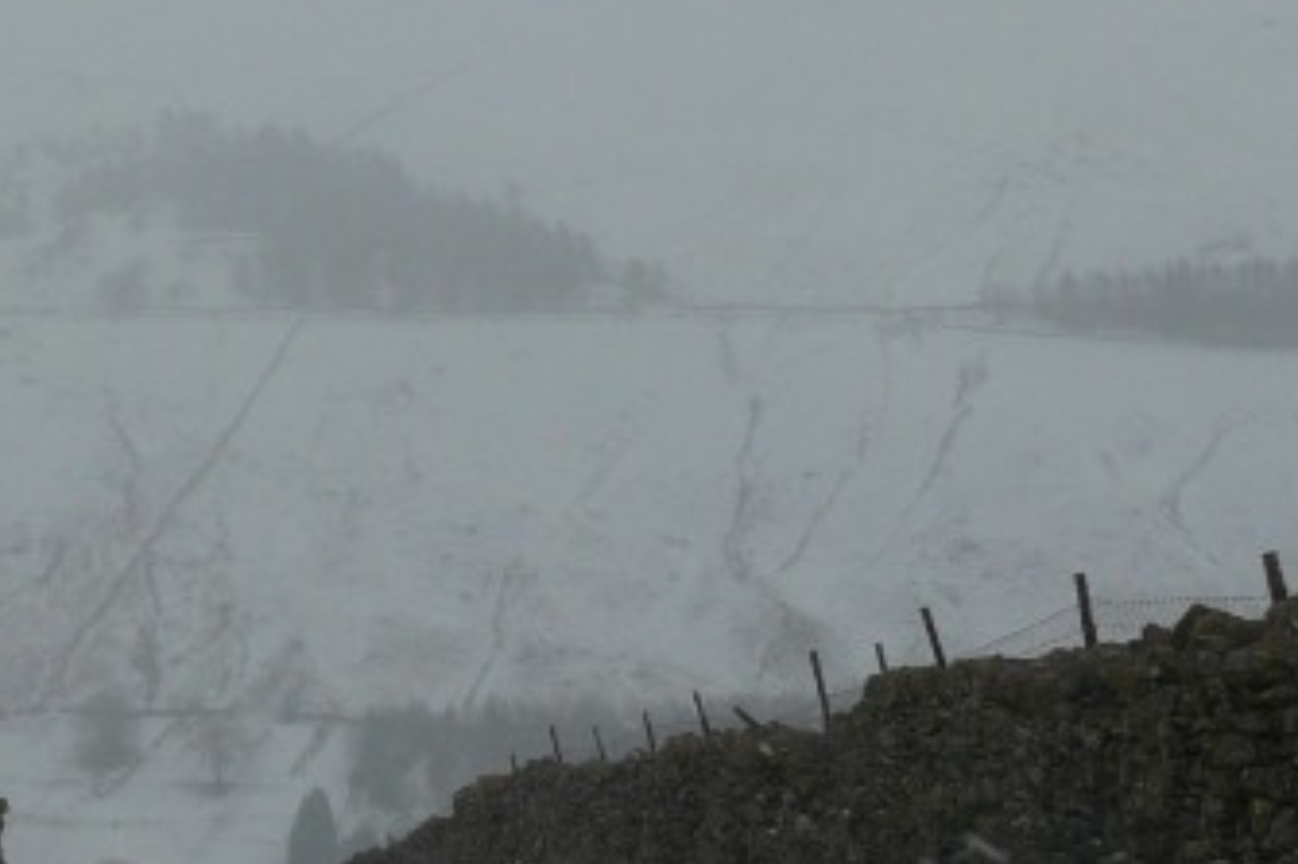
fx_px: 4216
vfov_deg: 11.7
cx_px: -112
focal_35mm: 117
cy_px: 504
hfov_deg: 17.0
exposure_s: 1/400
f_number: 5.6
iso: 100
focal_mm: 8.2
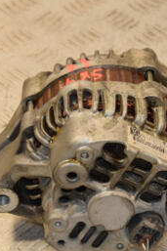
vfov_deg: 11.7
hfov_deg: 7.8
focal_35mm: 175
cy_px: 158
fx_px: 1219
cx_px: 101
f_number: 7.1
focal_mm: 50
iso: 800
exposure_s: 1/200
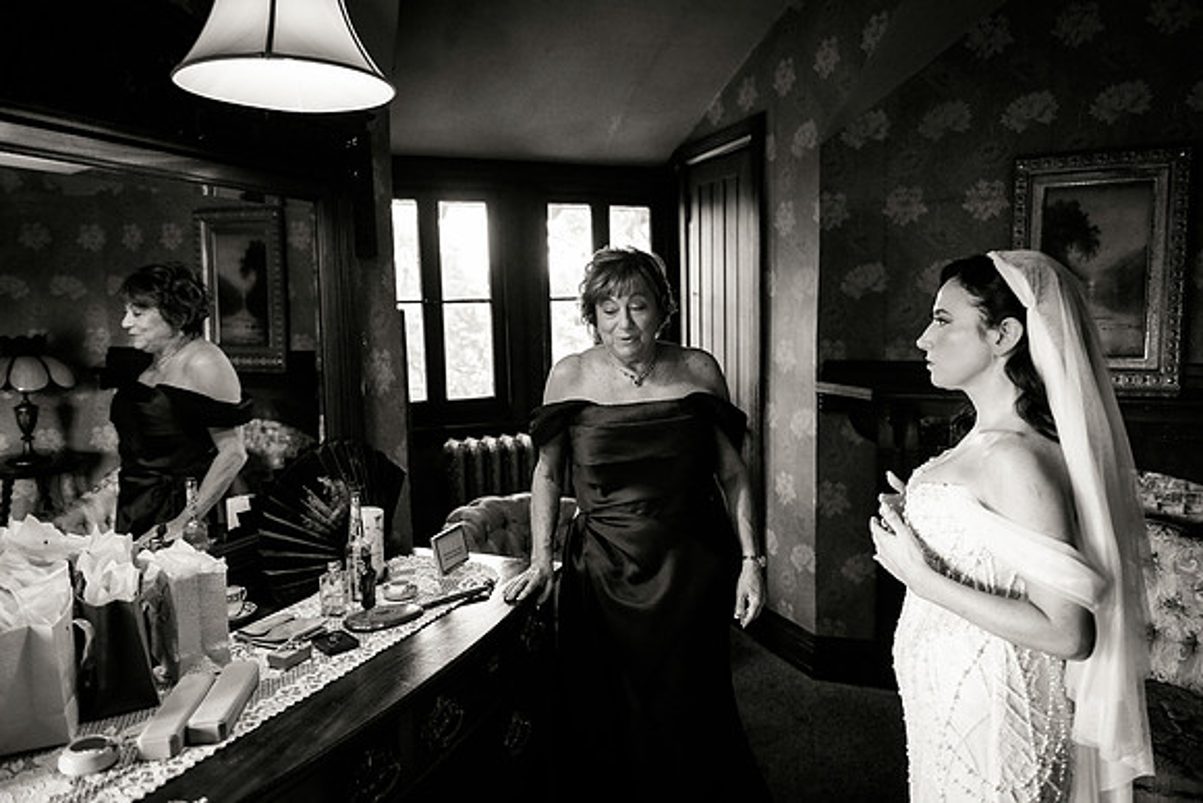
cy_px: 402
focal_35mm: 24
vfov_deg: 53.2
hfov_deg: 73.7
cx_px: 602
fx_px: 802
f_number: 2.8
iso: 2000
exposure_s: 1/640
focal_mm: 24
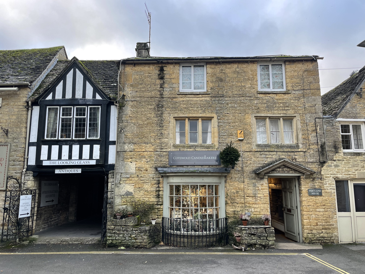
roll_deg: +0.0
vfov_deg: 53.1
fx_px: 274
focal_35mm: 26
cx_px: 182
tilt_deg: +9.2
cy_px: 137
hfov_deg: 67.3
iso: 40
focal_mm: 4.2
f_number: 1.6
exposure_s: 1/121
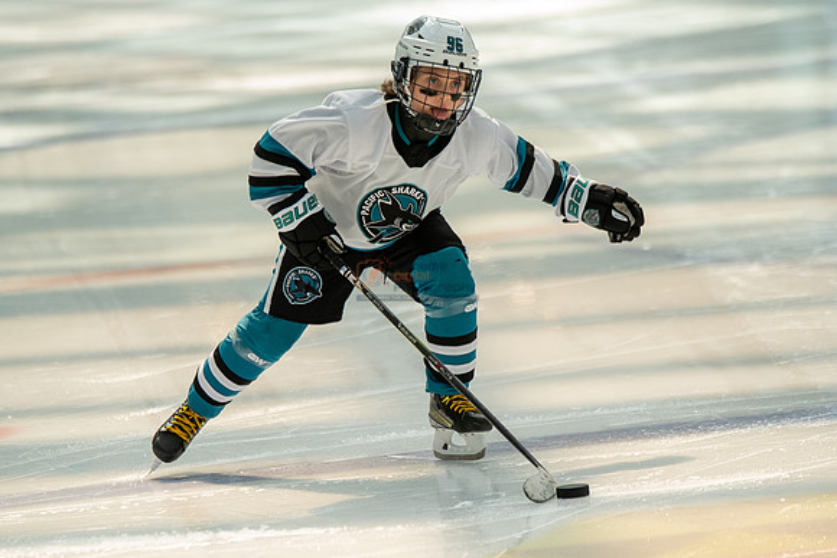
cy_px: 350
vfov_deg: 3.5
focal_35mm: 395
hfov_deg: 5.2
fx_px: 9196
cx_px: 378
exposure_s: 1/2500
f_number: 3.2
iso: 1600
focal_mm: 261
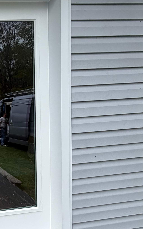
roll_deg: +1.0
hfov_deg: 26.5
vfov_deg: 52.7
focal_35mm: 37
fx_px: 231
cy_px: 124
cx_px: -63
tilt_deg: -3.4
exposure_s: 1/770
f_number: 2.2
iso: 32
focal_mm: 2.22
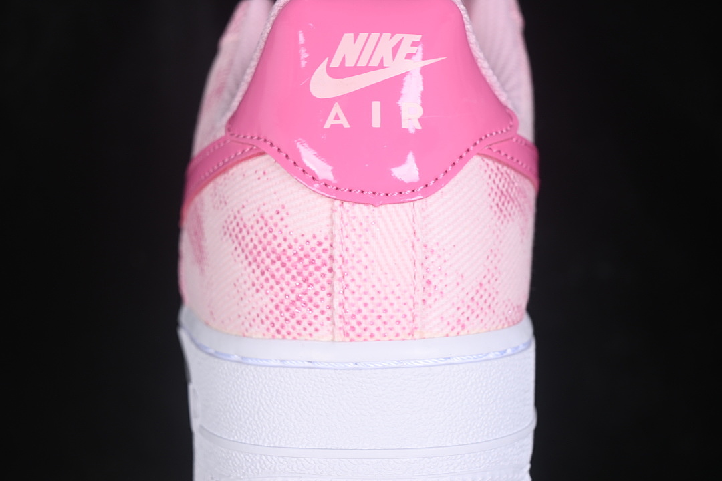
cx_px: 361
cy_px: 240
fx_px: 1504
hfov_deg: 27.0
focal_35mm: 75
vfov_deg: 18.2
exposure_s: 1/80
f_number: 7.1
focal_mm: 50
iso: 160
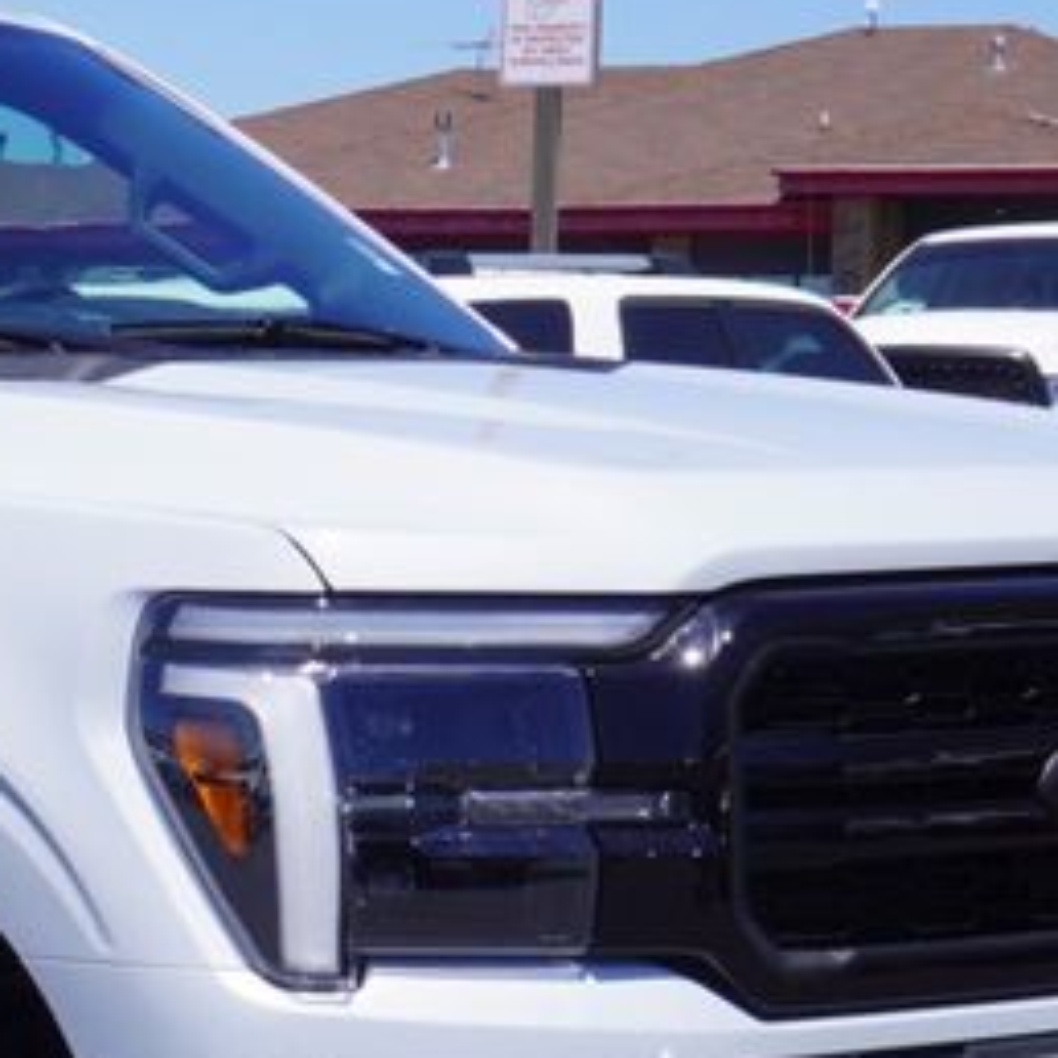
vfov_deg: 10.7
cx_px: -447
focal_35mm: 162
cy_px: 914
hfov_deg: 10.5
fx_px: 5602
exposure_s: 1/125
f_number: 11
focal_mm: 32
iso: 100
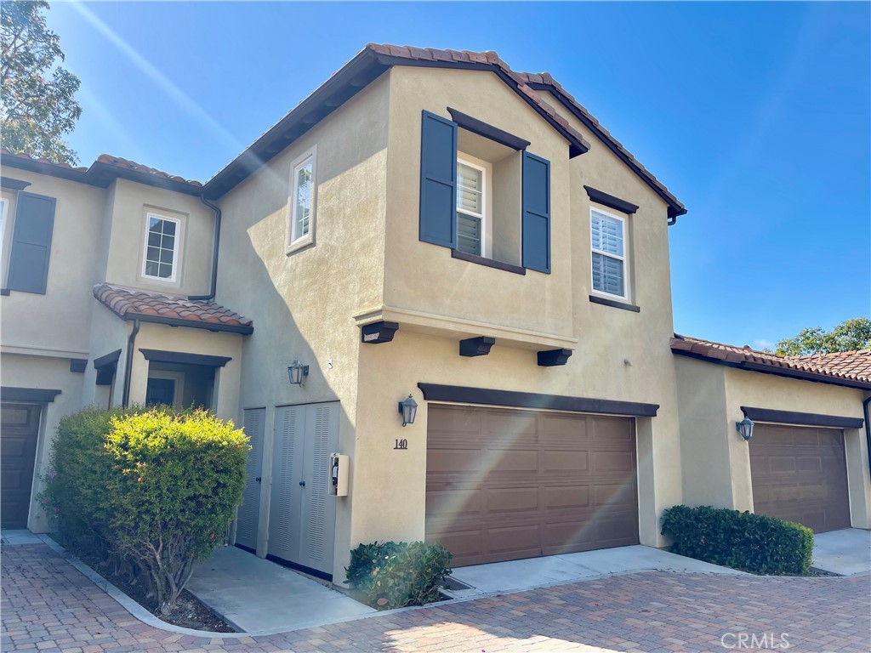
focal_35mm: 25
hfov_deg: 69.4
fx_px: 629
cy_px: 326
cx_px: 436
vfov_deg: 54.9
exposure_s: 1/2049
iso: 32
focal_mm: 5.1
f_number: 1.6
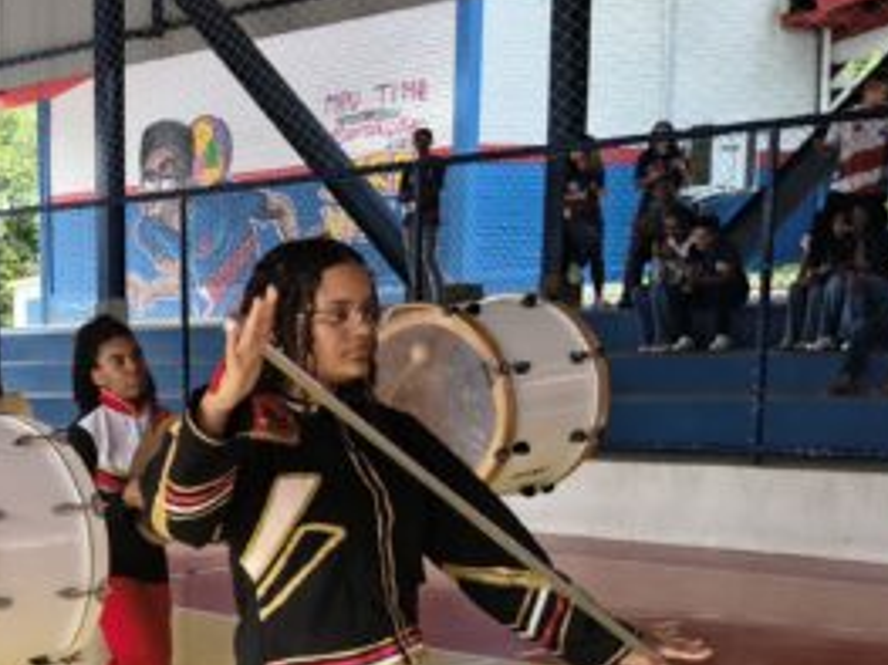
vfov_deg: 20.3
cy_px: 682
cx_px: -145
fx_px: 1795
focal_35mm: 70
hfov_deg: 25.3
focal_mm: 5.56
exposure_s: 1/176
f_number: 1.8
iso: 100
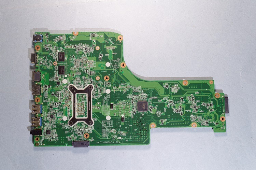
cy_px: 85
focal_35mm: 33
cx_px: 128
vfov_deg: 39.9
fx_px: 234
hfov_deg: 57.3
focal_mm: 22
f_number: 8
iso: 100
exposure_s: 1/6
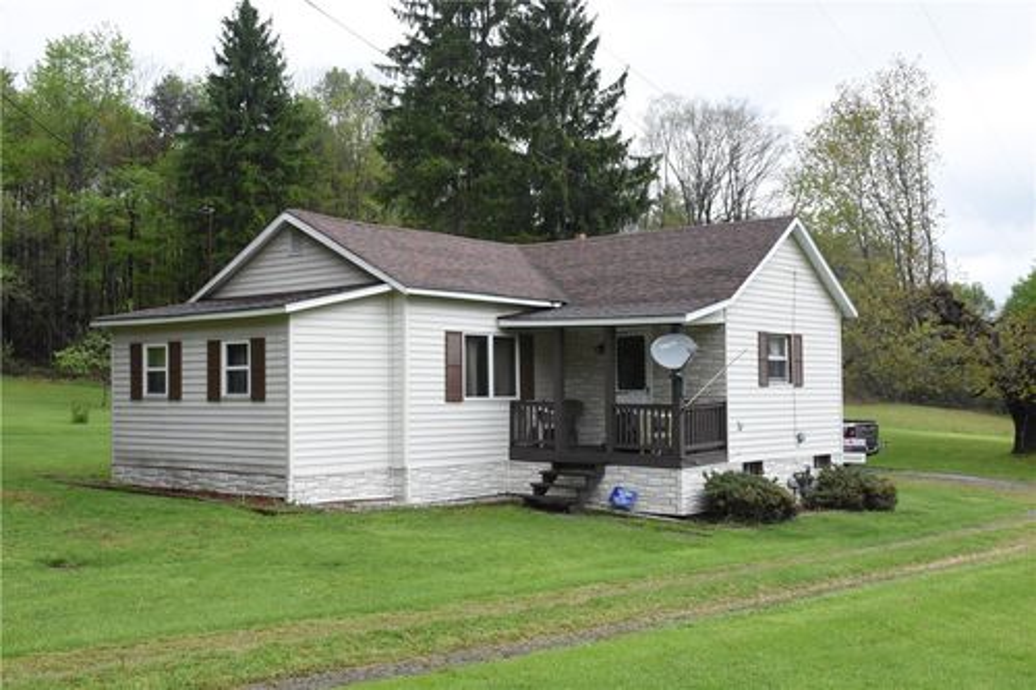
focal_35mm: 40
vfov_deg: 33.0
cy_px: 345
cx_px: 518
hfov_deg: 47.9
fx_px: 1165
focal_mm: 27
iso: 1600
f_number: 11
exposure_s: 1/1000
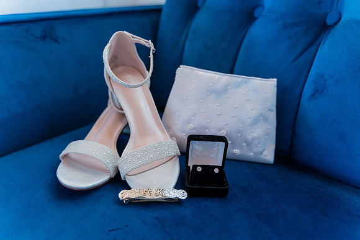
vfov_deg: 45.0
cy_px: 120
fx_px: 290
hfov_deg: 63.6
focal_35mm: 29
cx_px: 180
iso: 1600
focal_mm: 29
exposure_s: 1/125
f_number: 2.8
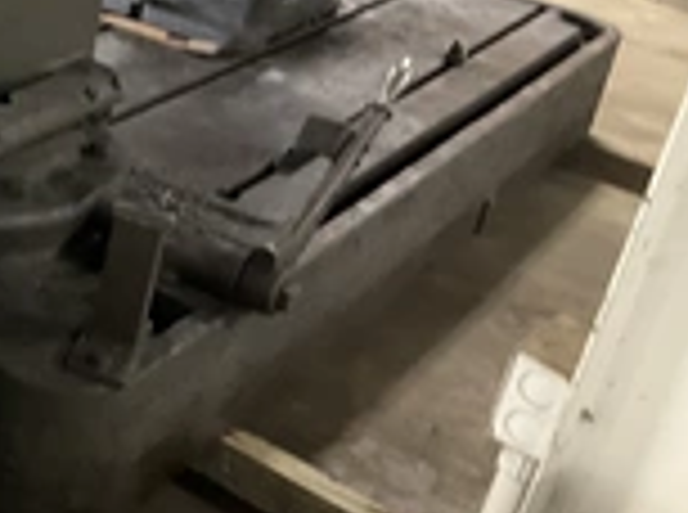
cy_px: 122
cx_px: -193
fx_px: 1507
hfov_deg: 23.0
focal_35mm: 76
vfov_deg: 19.2
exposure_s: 1/30
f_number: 1.8
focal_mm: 3
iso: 250
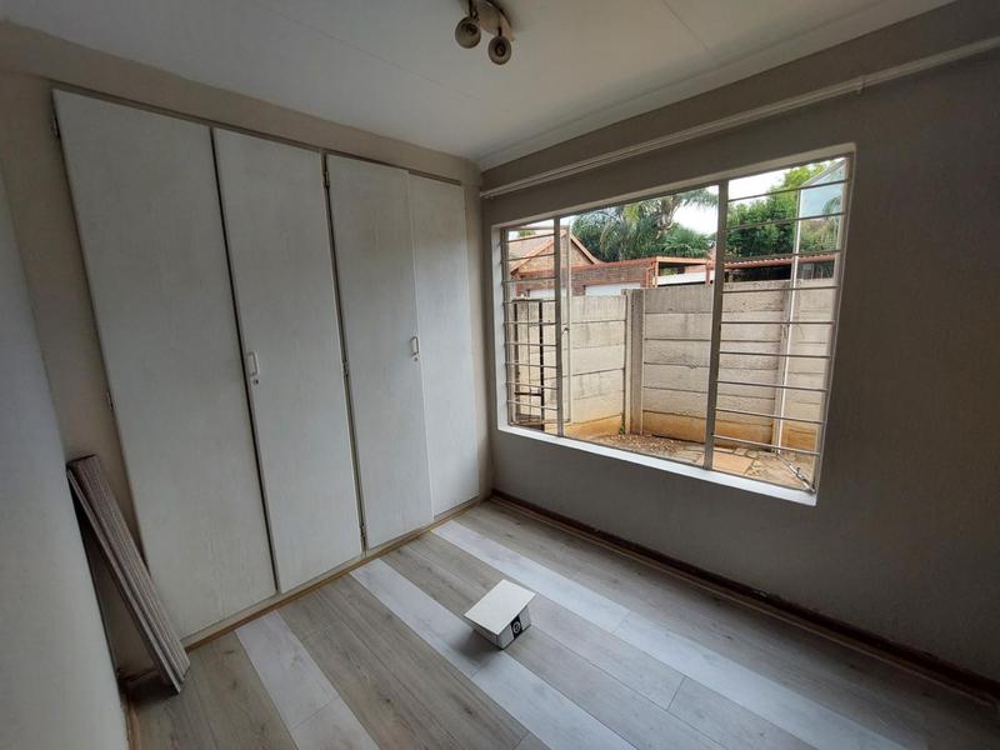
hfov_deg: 106.2
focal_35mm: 13
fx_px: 376
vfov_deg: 89.9
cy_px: 375
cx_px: 500
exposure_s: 1/290
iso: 50
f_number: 2.2
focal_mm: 1.74
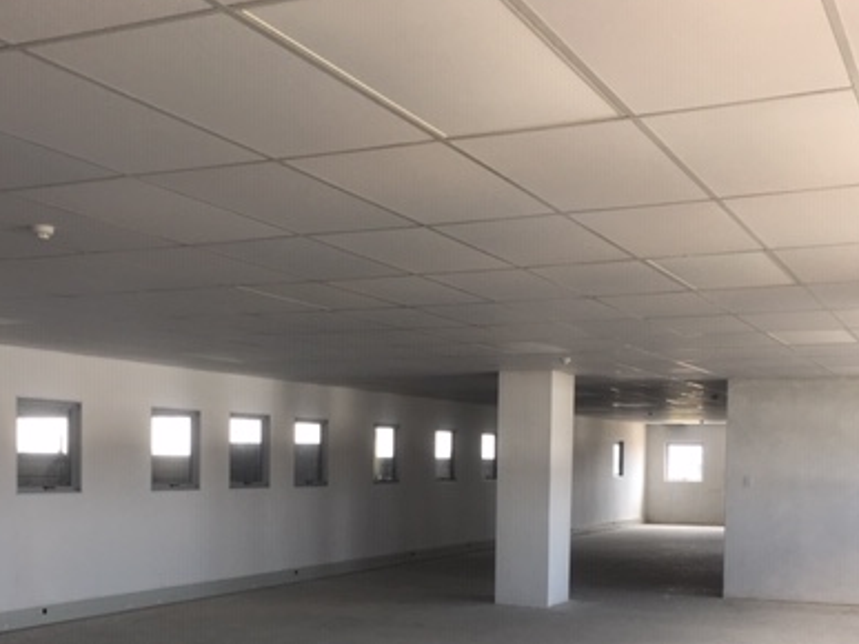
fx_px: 1191
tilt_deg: -1.6
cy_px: 500
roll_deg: +0.4
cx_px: 388
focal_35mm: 48
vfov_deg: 29.7
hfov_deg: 39.6
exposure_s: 1/100
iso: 40
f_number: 2.2
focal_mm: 4.15
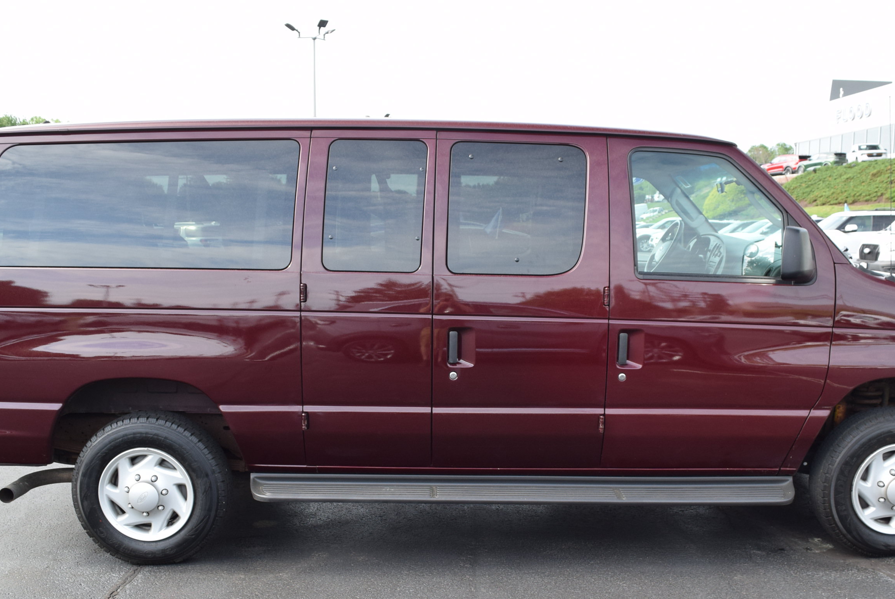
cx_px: 466
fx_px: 871
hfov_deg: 54.4
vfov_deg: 37.7
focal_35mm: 35
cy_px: 373
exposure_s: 1/160
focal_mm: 18
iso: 400
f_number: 6.3
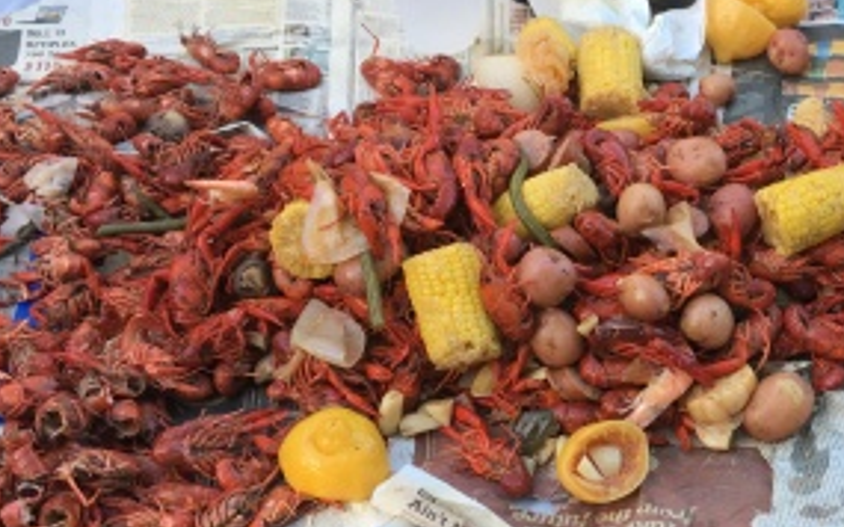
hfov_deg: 28.2
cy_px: 338
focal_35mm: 69
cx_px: 817
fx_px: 1587
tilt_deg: -49.0
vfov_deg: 18.8
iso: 32
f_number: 2.2
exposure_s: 1/120
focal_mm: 4.15
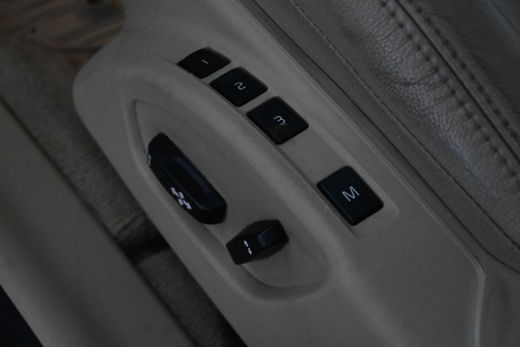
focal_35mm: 63
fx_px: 910
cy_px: 174
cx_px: 260
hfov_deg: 31.9
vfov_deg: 21.6
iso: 6400
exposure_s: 1/125
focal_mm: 42
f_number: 5.6
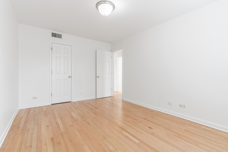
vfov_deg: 73.7
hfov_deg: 96.7
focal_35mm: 16
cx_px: 114
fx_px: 101
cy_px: 76
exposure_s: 1/5
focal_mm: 16
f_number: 10
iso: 200
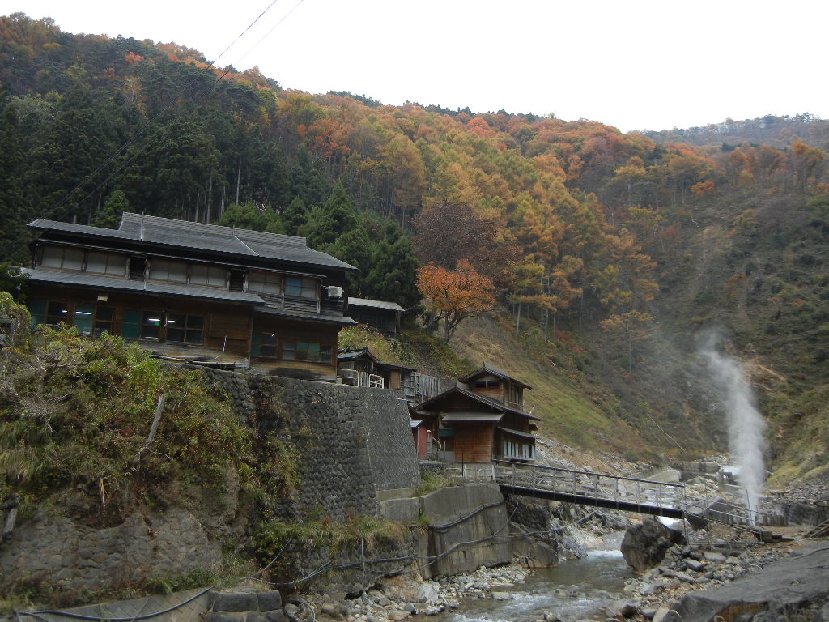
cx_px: 414
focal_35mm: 30
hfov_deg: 60.0
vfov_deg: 46.8
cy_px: 311
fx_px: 718
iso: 160
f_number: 3.5
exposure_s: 1/204
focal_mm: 5.4
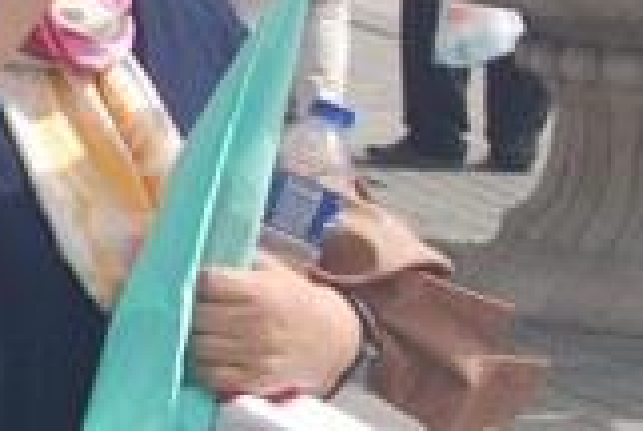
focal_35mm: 209
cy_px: -32
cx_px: -827
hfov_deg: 9.0
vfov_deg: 6.6
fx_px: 3740
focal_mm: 28
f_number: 7.1
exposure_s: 1/200
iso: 100
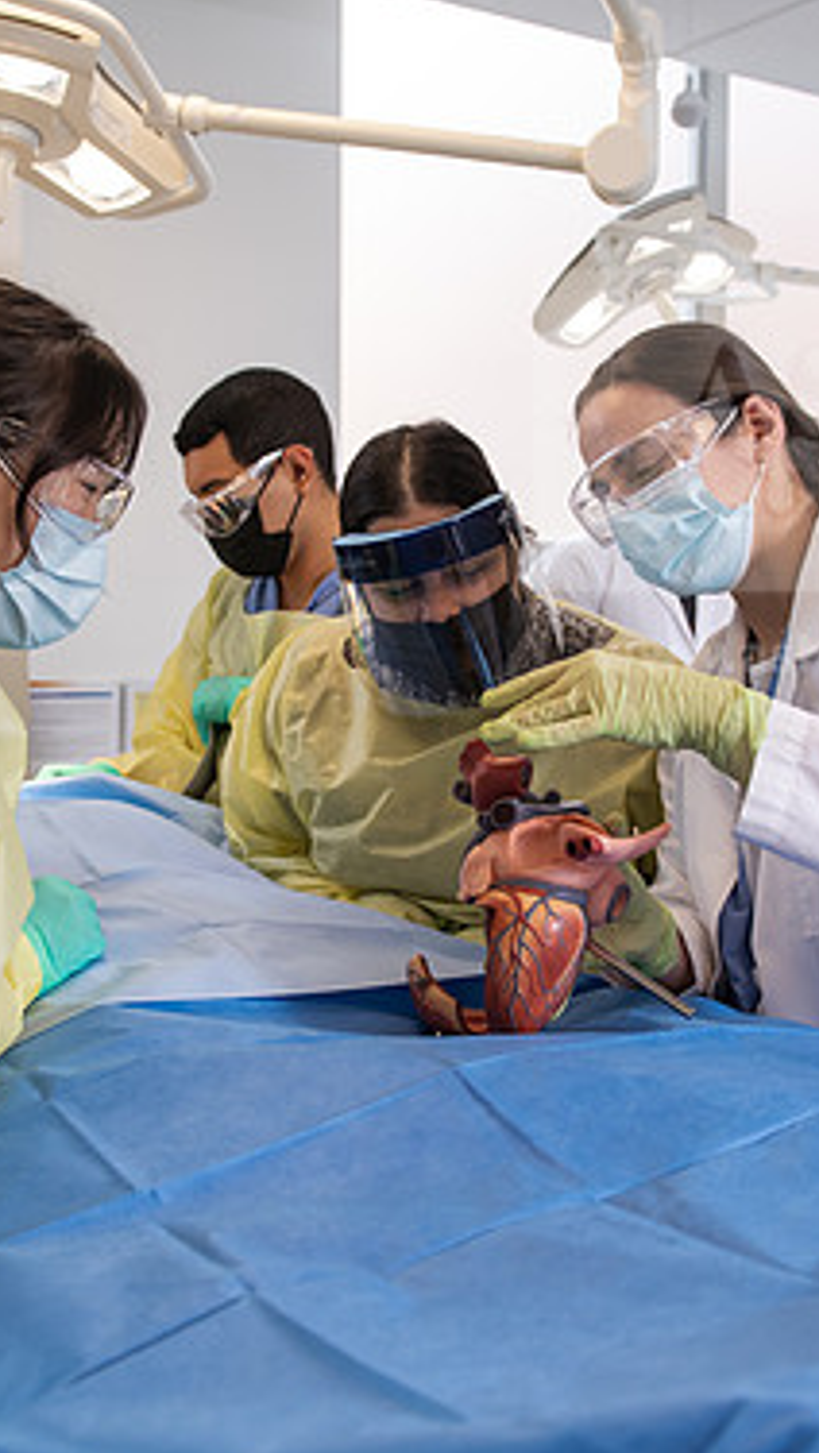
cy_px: 736
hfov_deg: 28.4
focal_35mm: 42
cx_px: 417
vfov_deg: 48.3
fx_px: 1619
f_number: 4
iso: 500
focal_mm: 26
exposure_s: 1/200
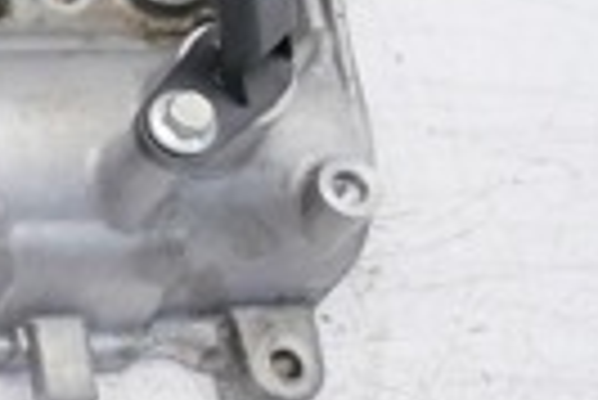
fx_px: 1995
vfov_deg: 11.4
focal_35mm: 120
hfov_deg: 13.1
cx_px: -814
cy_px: 76
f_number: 3.5
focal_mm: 12
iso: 200
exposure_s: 1/80
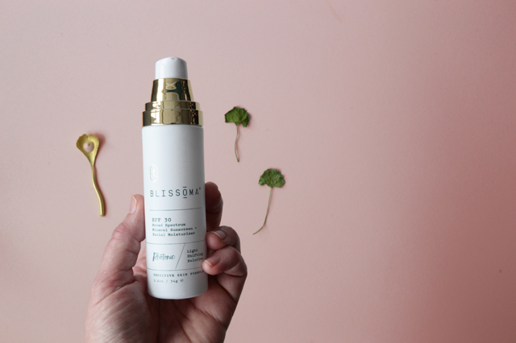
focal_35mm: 36
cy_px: 172
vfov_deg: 36.8
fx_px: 516
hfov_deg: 53.2
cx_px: 258
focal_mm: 24
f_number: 18
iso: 400
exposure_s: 1/15
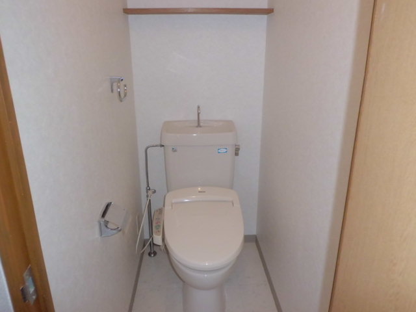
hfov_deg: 67.3
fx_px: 312
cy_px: 156
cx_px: 208
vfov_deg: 53.1
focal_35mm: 26
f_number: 2.8
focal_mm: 4.7
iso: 100
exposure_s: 1/60
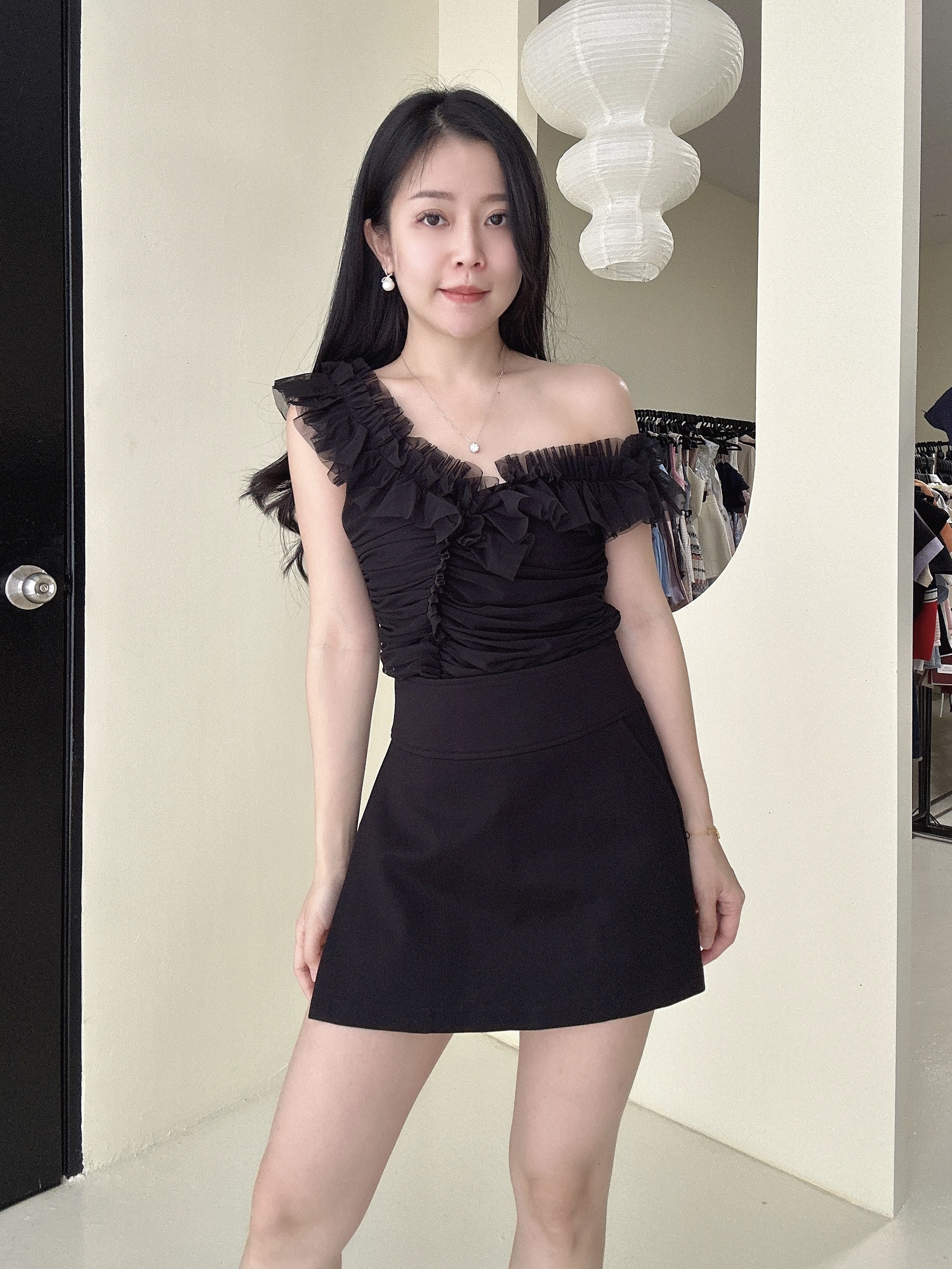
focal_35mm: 23
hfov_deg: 58.9
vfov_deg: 73.9
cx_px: 476
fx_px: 843
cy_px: 634
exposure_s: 1/60
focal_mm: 2.69
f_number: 1.9
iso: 80
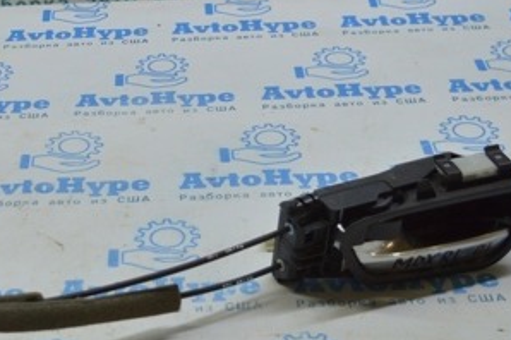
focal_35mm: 87
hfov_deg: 23.0
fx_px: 1235
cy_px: 142
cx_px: 91
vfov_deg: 15.7
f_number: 4
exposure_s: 1/125
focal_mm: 27
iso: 400
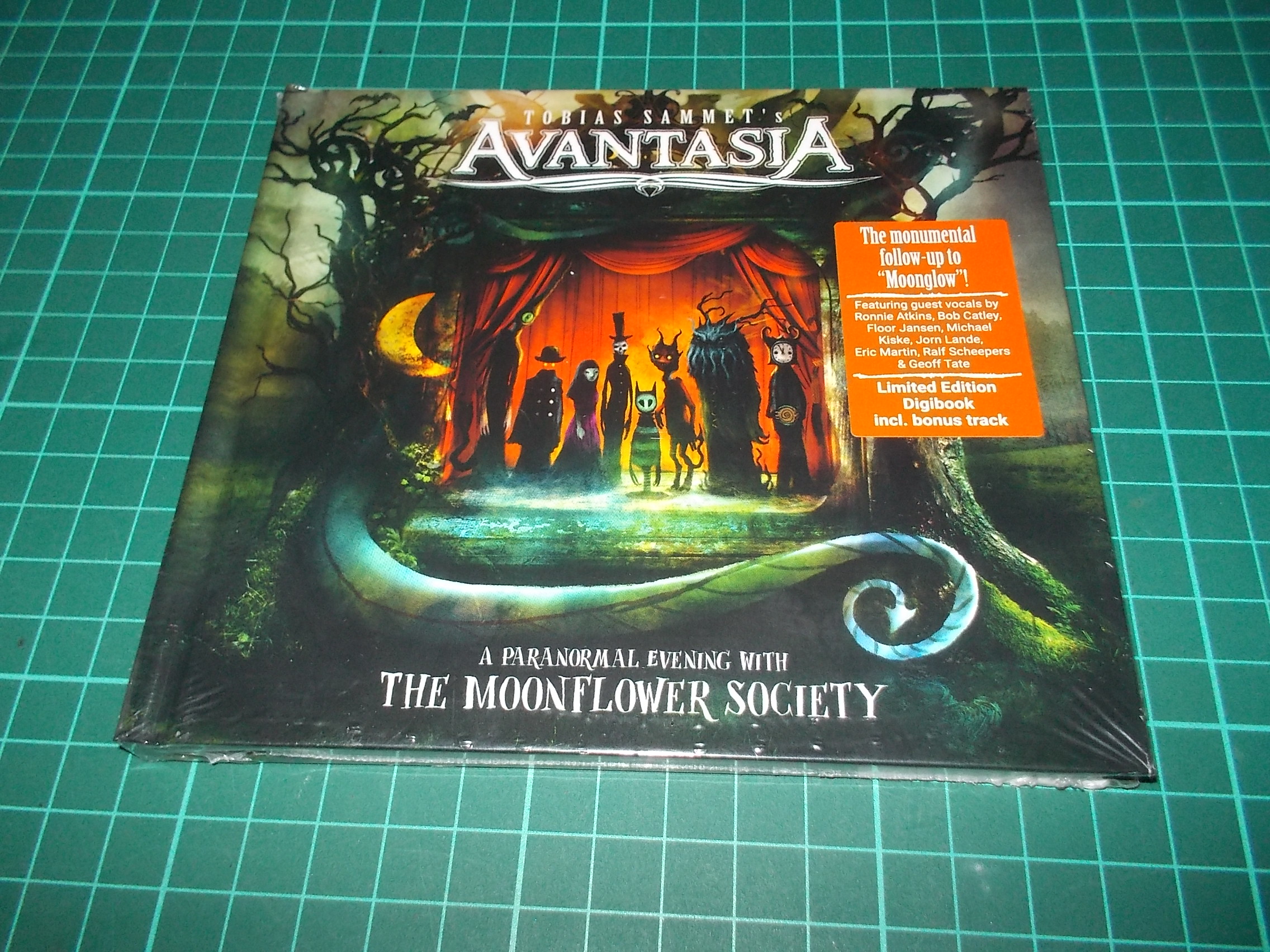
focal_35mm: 29
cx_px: 635
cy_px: 476
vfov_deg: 48.2
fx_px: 1064
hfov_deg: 61.7
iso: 200
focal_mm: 4.1
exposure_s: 1/30
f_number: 3.3
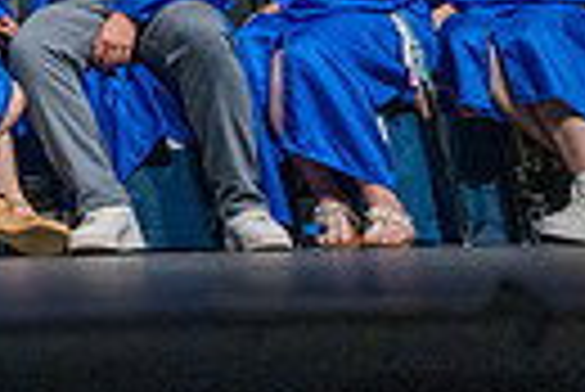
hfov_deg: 15.1
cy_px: -403
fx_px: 1741
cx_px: -621
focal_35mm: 107
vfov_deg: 11.5
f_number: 2.8
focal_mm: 24
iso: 2500
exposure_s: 1/160
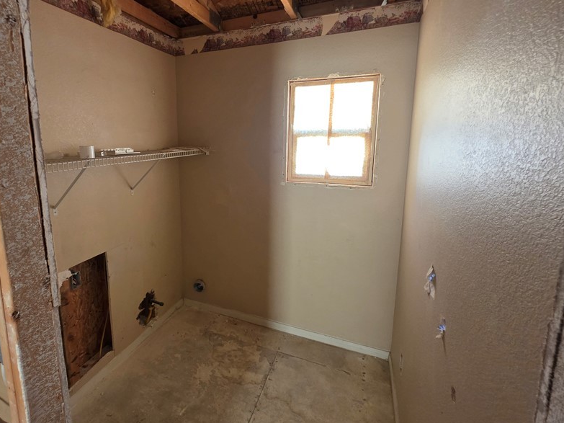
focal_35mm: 17
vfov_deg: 74.4
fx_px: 277
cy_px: 184
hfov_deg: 89.6
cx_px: 220
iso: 500
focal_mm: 2.2
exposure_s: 1/60
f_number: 1.9
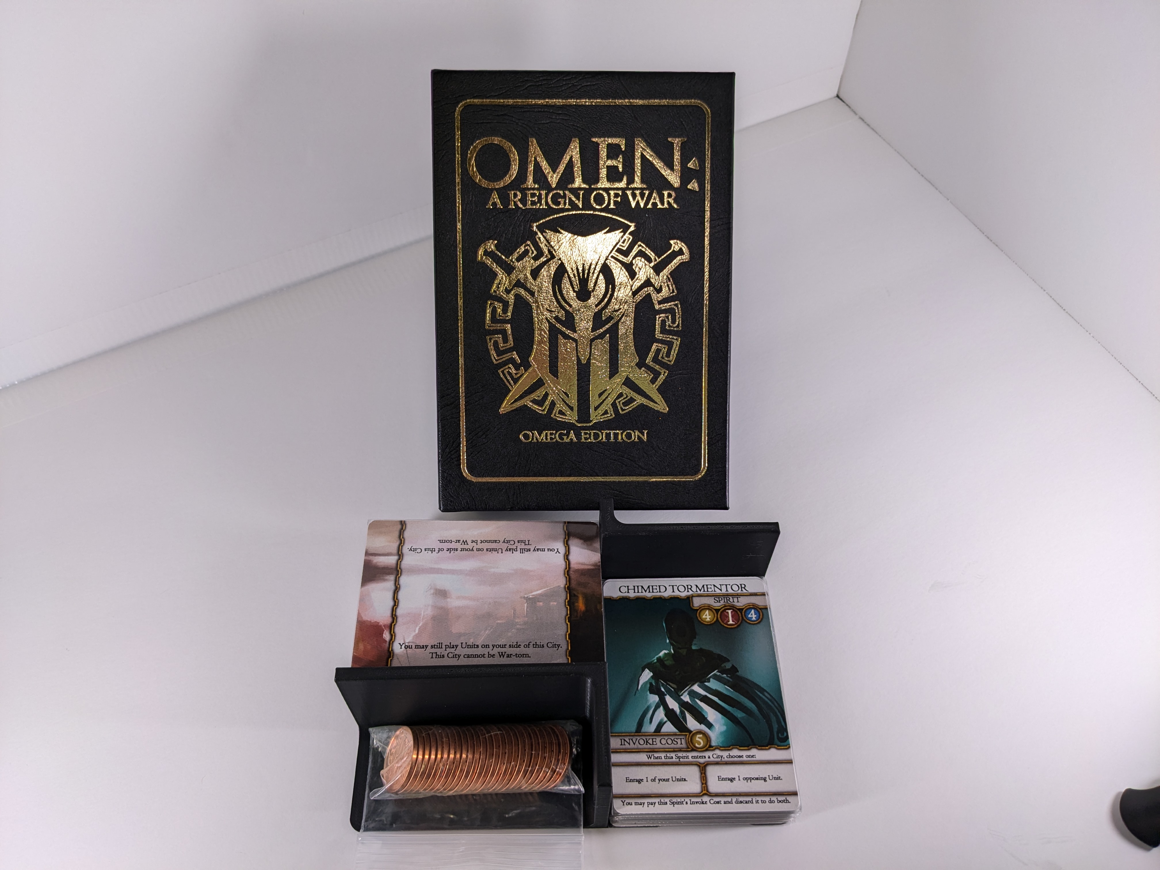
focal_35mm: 27
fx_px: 905
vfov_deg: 51.4
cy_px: 435
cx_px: 580
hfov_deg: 65.3
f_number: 1.73
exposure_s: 1/140
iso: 52
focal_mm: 4.38
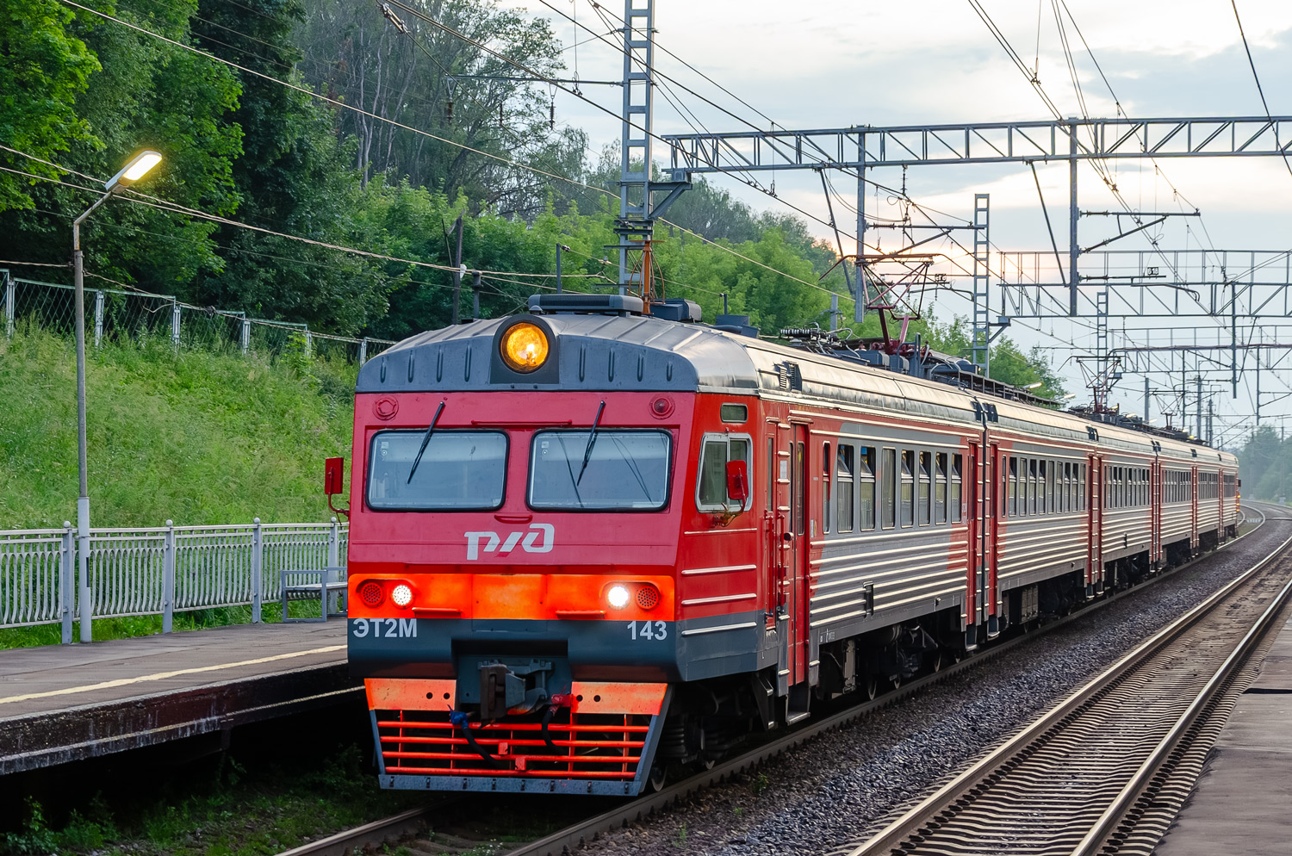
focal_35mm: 72
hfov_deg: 28.1
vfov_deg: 18.8
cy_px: 428
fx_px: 2579
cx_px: 646
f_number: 4.8
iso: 560
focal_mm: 48
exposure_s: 1/60
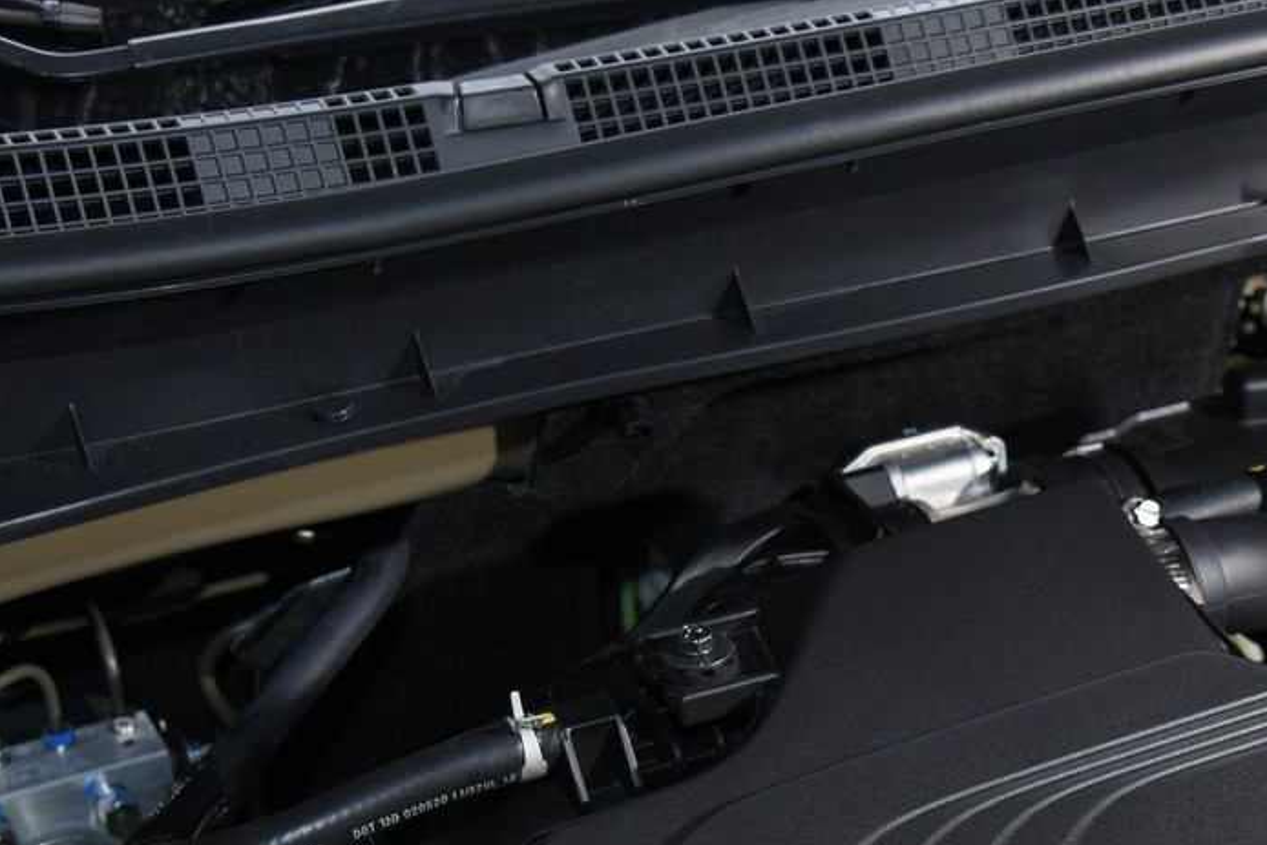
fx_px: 3731
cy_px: 914
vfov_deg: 12.7
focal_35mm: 106
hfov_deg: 18.9
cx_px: 1194
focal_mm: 46
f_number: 5.6
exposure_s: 1/100
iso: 400
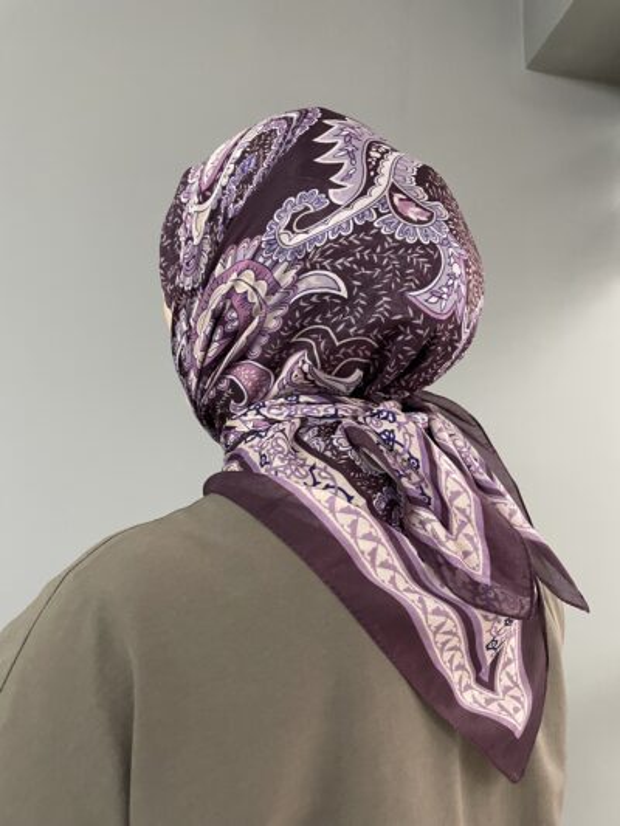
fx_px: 621
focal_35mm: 26
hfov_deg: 53.1
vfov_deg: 67.3
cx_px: 310
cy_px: 413
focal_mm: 4.2
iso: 400
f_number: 1.6
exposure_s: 1/50
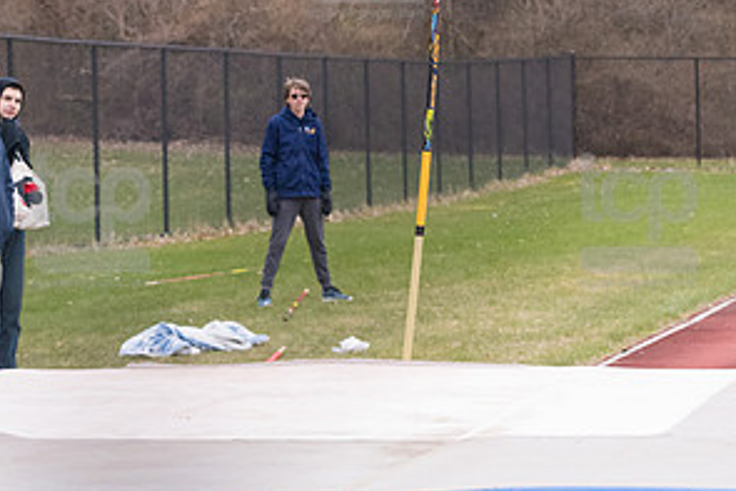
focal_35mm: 178
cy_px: -50
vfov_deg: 7.7
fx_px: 3641
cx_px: 366
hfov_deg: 11.5
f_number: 4.5
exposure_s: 1/2000
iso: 2000
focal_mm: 78
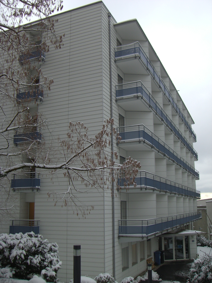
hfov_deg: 37.7
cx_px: 106
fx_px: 310
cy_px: 142
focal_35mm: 38
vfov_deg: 49.0
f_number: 2.7
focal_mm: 6.2
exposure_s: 1/160
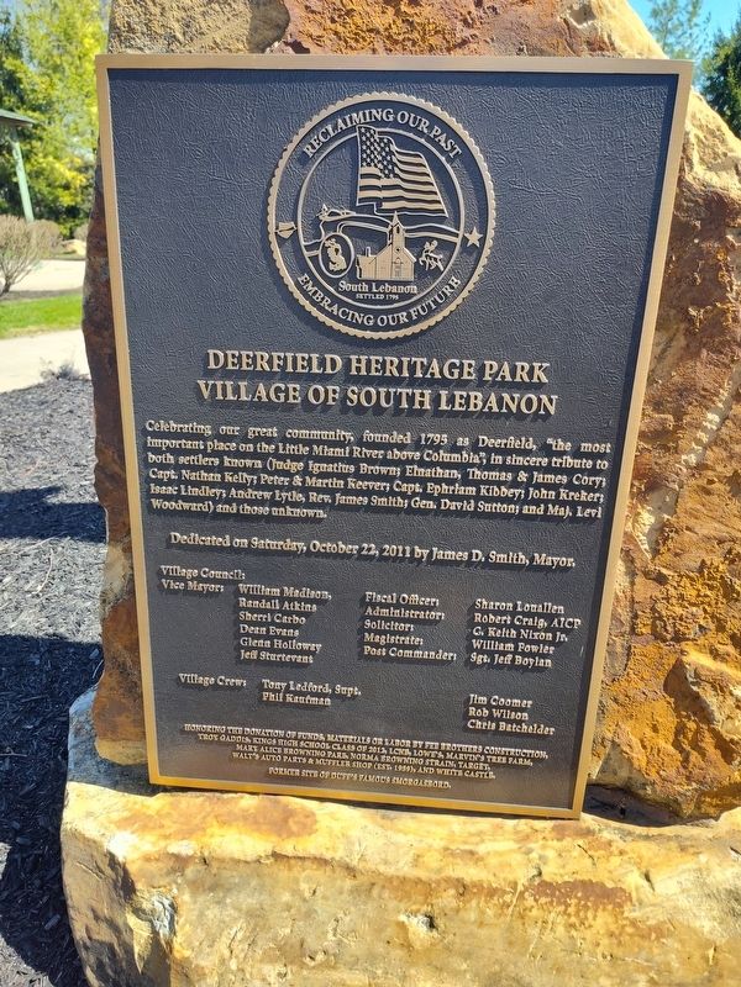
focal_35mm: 23
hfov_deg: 58.9
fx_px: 656
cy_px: 494
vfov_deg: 73.9
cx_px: 370
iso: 100
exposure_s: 1/469
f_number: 1.8
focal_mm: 5.56
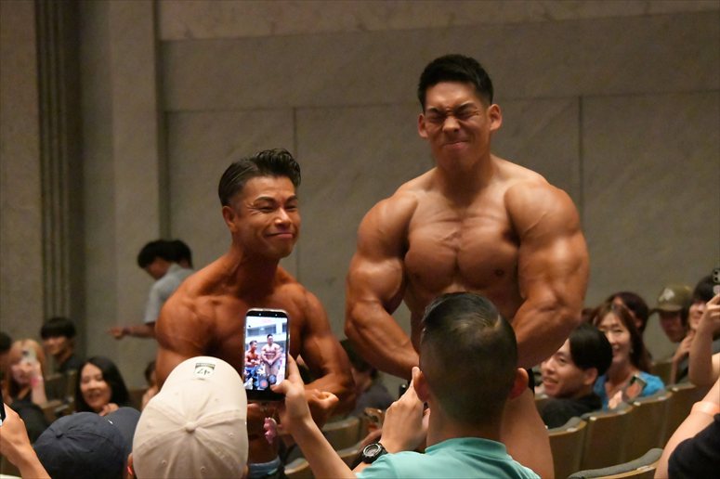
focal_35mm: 123
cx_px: 360
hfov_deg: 16.7
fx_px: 2459
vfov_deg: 11.1
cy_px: 240
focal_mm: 82
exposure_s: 1/400
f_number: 5.6
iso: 25600
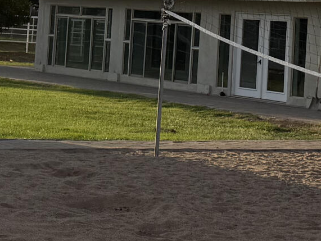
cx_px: 62
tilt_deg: +3.8
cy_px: -54
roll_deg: -4.0
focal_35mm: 126
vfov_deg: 11.5
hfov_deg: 15.5
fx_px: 1169
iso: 80
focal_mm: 6.76
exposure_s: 1/5714
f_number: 1.78
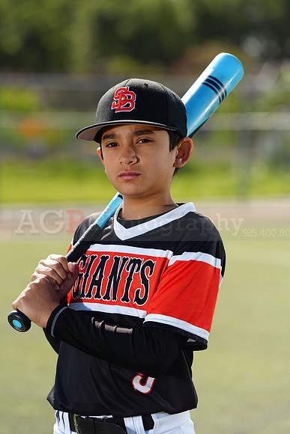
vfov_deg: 10.4
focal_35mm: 197
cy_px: 217
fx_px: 2379
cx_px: 145
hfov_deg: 7.0
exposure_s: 1/250
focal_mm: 197
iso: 64
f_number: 5
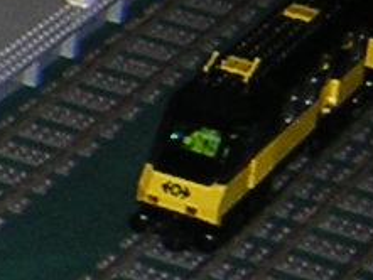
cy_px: 25
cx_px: -766
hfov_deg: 6.8
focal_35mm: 261
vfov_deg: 5.7
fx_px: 2814
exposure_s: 1/60.1
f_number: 2.6
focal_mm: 4.7
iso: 123
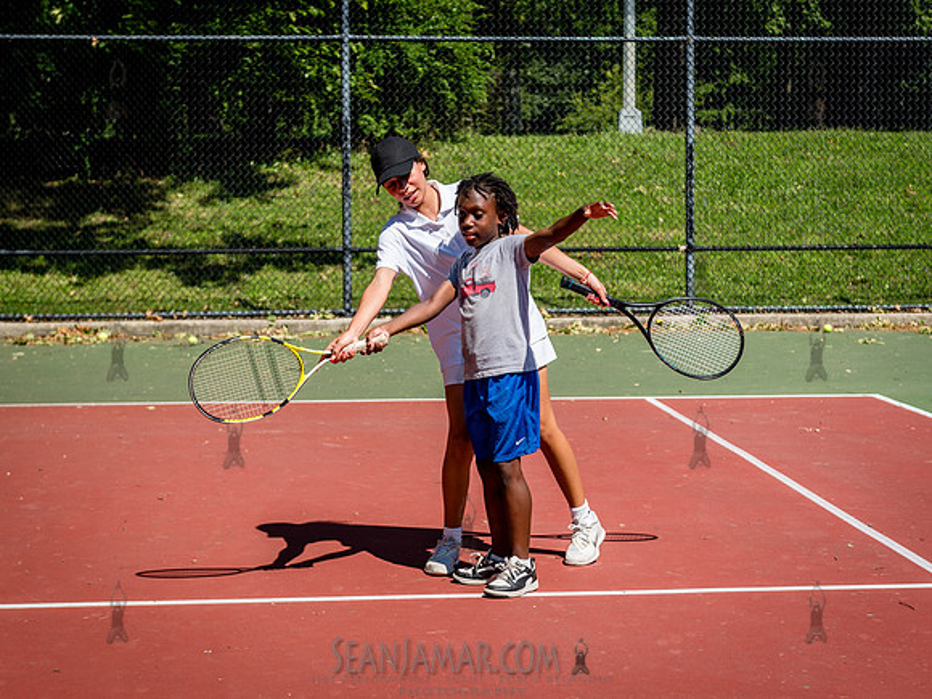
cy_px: 300
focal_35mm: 76
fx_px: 2057
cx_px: 463
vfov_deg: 19.3
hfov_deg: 25.5
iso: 200
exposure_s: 1/2500
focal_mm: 55
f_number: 3.5
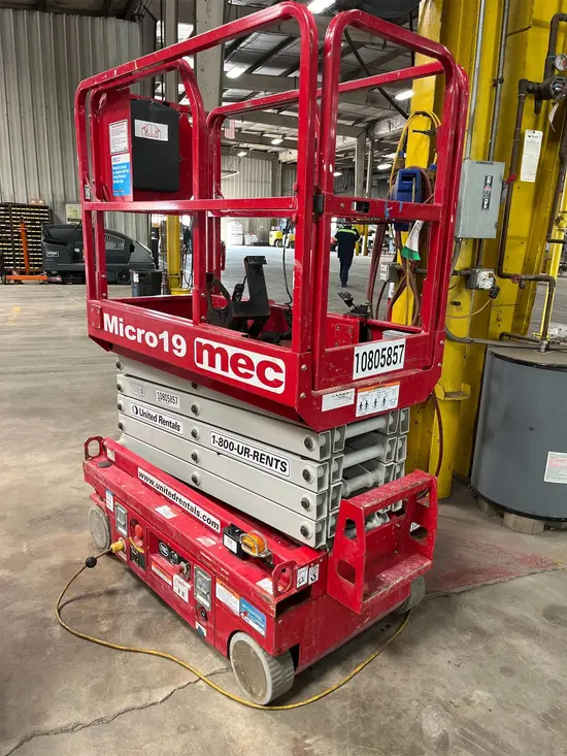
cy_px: 378
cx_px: 284
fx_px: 568
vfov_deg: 67.3
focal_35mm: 26
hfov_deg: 53.1
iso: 160
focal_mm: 5.1
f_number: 1.6
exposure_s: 1/60
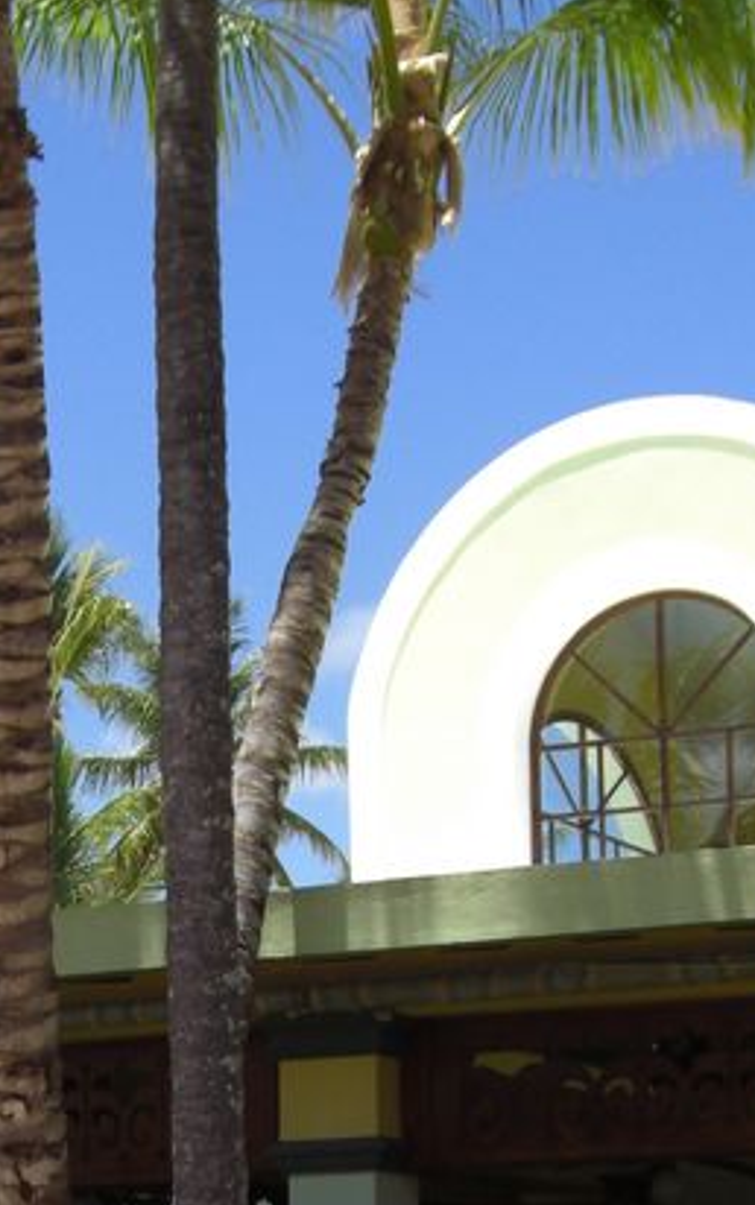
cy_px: 1021
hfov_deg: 13.1
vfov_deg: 20.5
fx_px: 3288
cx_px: 184
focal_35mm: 100
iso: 64
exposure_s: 1/1000
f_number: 2.7
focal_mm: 6.2
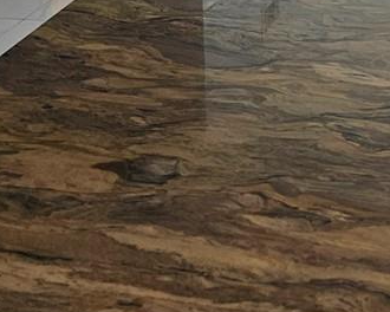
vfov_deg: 12.8
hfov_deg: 17.1
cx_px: 410
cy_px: -252
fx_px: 1258
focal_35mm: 109
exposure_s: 1/120
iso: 40
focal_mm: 5.4
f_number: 1.8
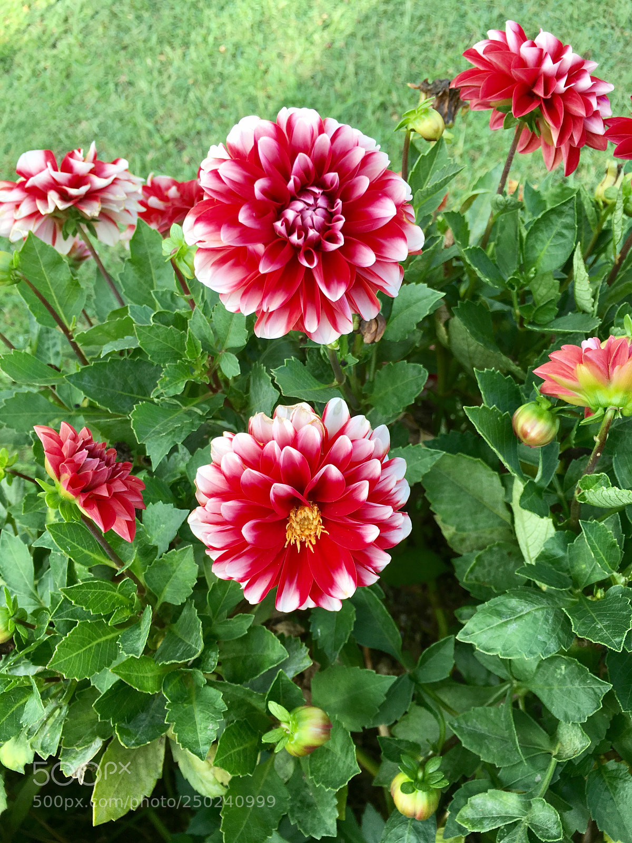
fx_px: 706
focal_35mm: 29
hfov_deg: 48.2
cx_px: 316
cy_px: 422
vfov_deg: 61.7
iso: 25
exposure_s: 1/138
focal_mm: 4.15
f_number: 2.2
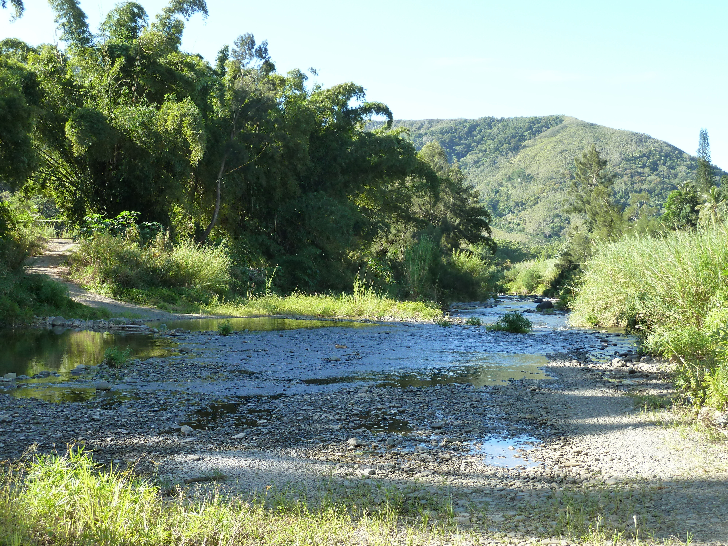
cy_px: 273
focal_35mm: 44
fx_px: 925
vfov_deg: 32.9
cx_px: 364
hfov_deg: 42.9
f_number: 4
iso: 125
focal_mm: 7.3
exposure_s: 1/125
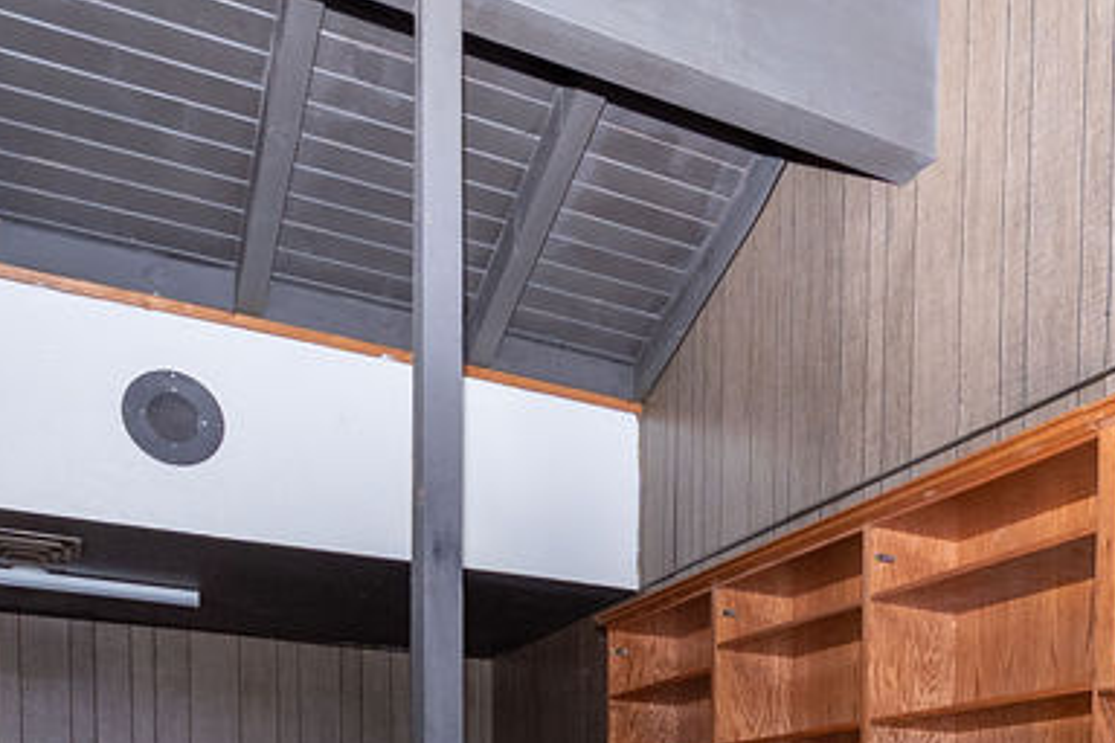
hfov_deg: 46.5
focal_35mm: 40
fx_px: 1239
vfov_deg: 27.8
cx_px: 851
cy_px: 962
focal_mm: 10
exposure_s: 1/200
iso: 100
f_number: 4
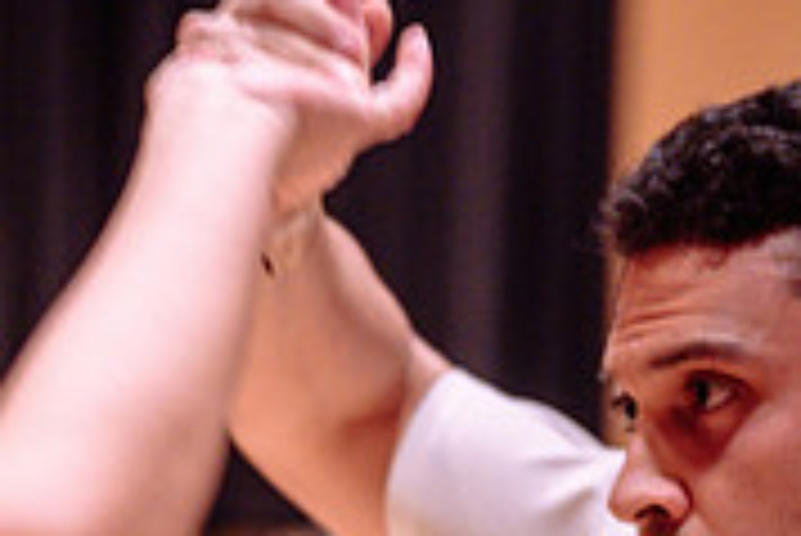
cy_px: 867
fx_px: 3630
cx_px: -279
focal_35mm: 163
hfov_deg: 12.2
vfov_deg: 8.2
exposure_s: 1/160
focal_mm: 50
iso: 1600
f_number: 1.8
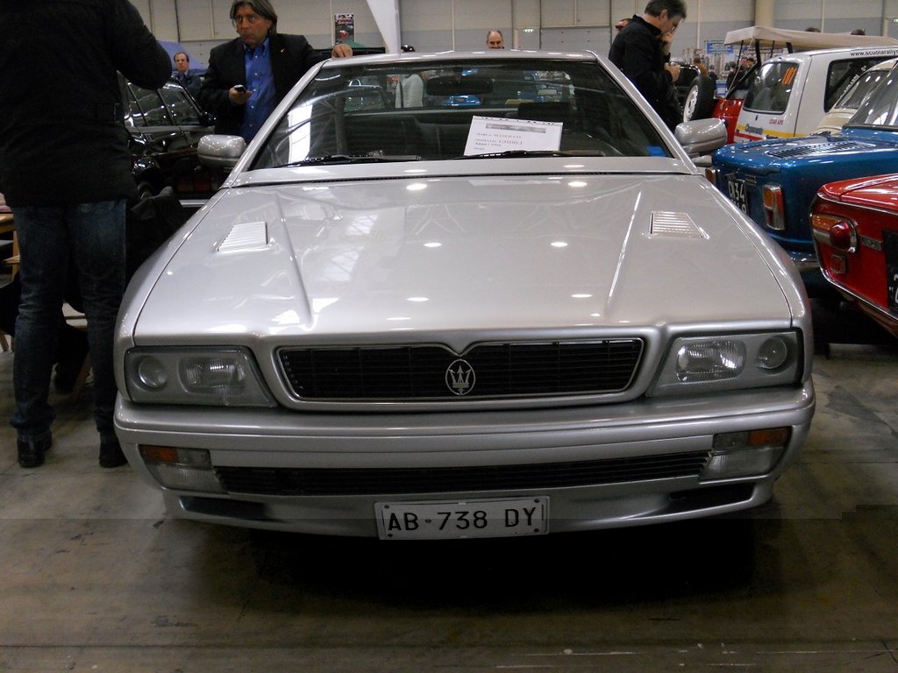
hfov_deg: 49.0
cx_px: 449
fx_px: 986
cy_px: 336
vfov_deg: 37.7
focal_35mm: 38
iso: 400
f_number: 3.9
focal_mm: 6.9
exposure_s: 1/60
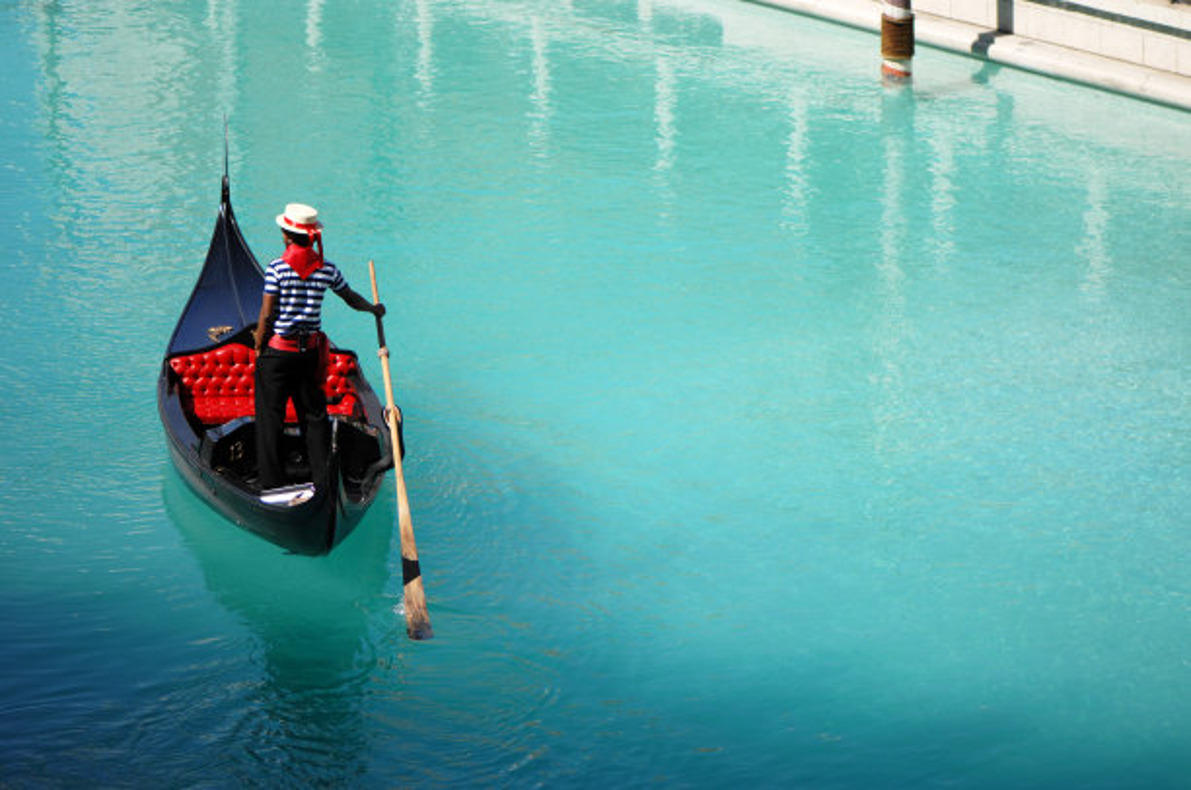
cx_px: 596
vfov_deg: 8.7
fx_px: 5202
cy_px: 395
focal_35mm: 158
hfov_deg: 13.1
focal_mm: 105
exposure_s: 1/2000
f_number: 2.8
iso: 100
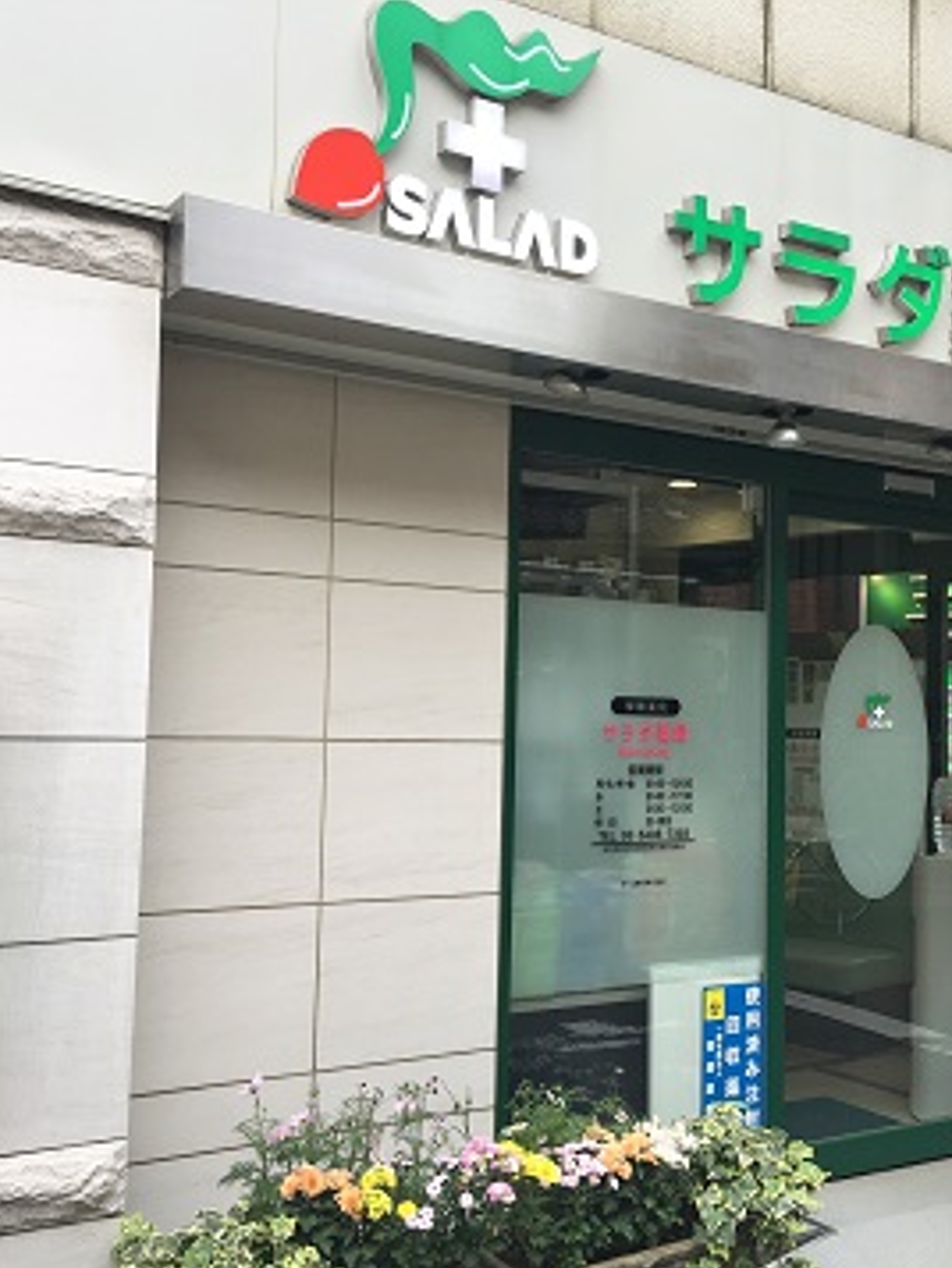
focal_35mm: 39
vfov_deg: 47.8
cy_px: 636
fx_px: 1429
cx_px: 561
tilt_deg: +1.5
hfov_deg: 36.7
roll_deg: -0.3
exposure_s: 1/176
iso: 25
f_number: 2.2
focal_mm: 4.15
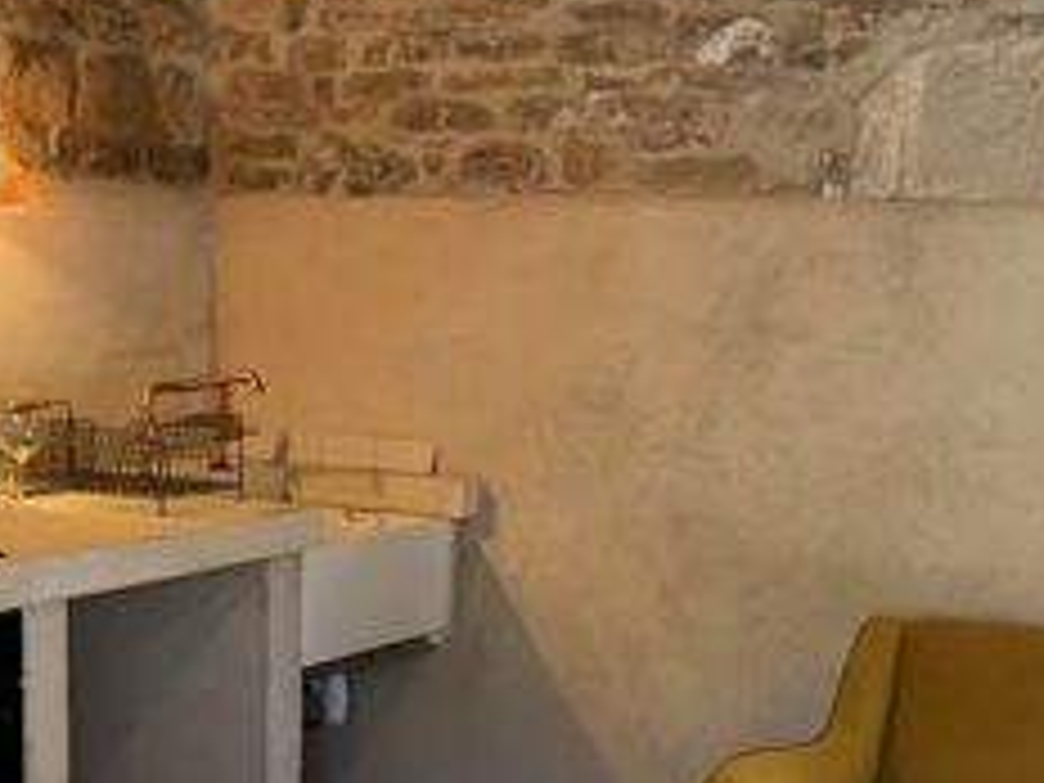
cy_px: 616
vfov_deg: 18.5
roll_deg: -0.8
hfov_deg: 24.7
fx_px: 2383
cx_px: 452
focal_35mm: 79
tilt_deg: -10.5
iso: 250
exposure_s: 1/60
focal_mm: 4.25
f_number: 1.8
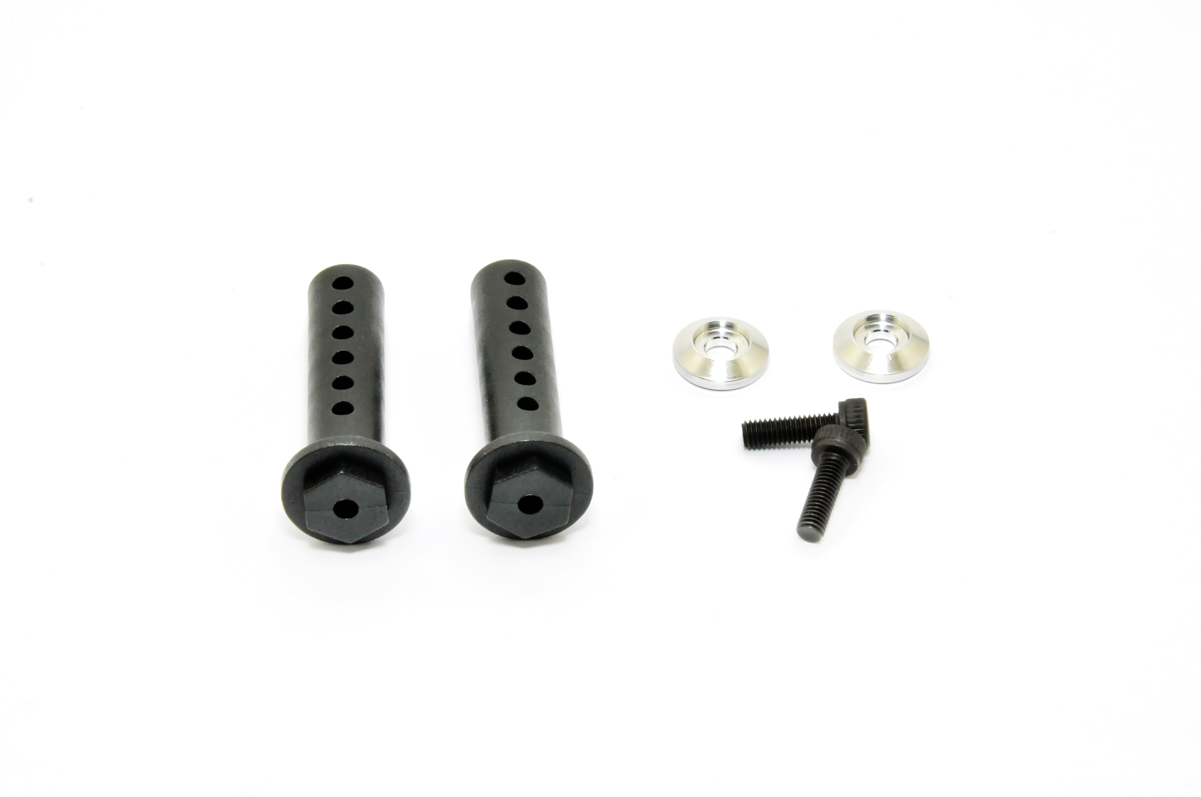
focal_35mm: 232
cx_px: 600
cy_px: 398
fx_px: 7747
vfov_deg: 5.9
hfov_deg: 8.9
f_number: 29
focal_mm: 155
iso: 450
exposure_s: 1/60
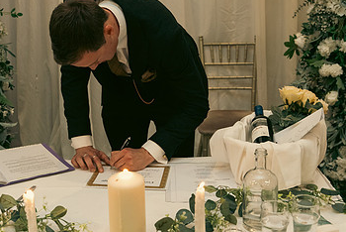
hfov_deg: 34.4
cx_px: 143
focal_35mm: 58
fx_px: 558
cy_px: 68
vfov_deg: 23.3
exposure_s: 1/160
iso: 2500
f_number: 3.5
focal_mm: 35
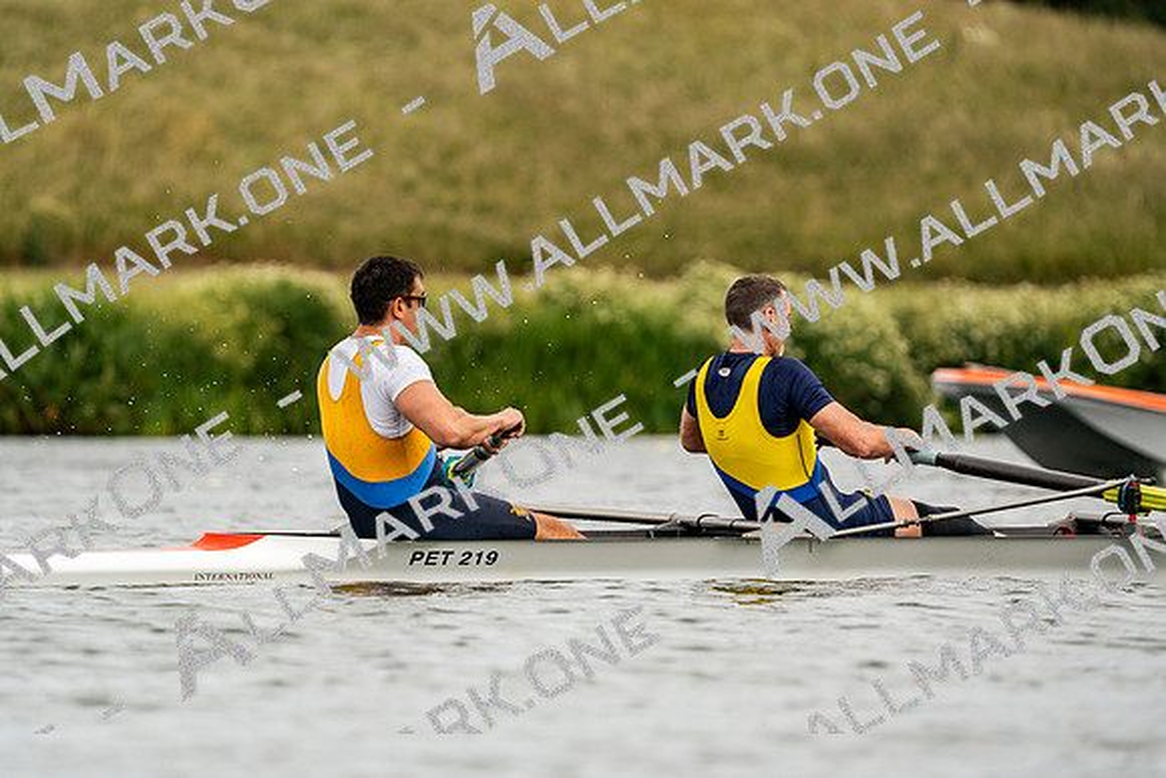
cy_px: 389
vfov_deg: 3.3
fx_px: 13444
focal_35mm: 415
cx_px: 583
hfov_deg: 5.0
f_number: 6.3
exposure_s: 1/2000
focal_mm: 415
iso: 400
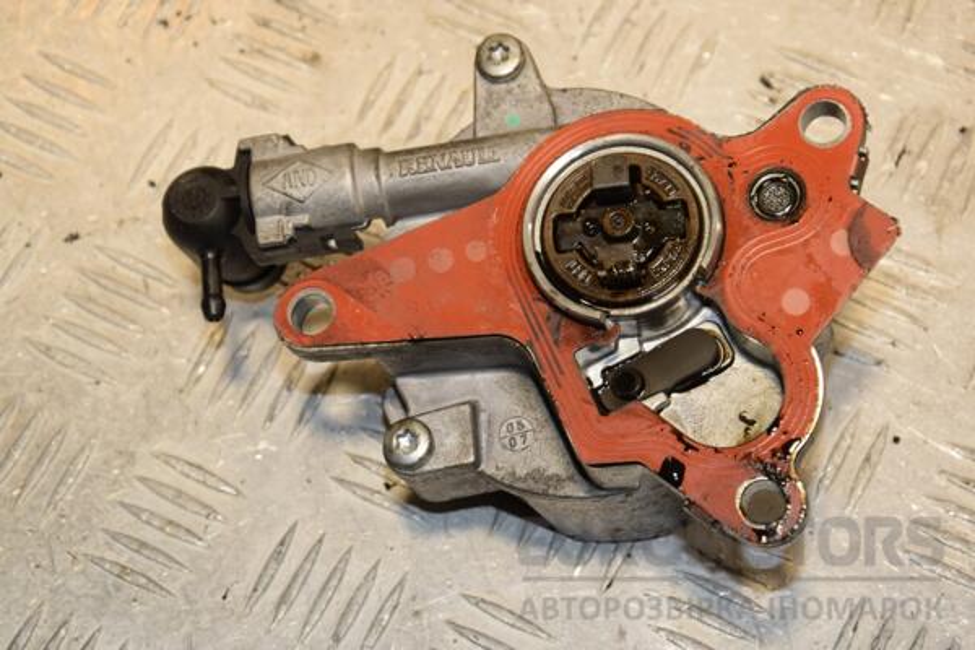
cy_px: 325
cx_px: 488
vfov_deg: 15.7
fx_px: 2356
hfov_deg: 23.4
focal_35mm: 87
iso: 800
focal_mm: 58
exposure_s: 1/200
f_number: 7.1
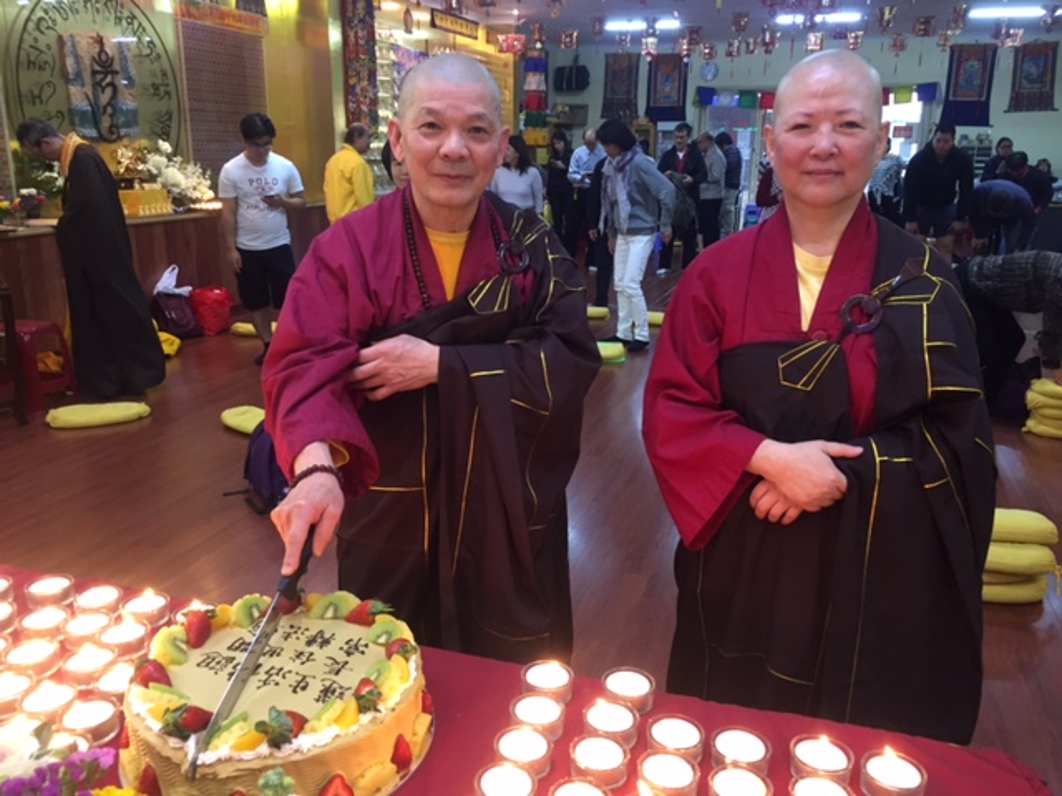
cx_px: 531
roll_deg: -2.4
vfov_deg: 48.2
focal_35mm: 29
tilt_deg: -17.9
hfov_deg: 61.7
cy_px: 398
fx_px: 890
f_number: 2.2
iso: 160
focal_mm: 4.15
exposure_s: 1/33
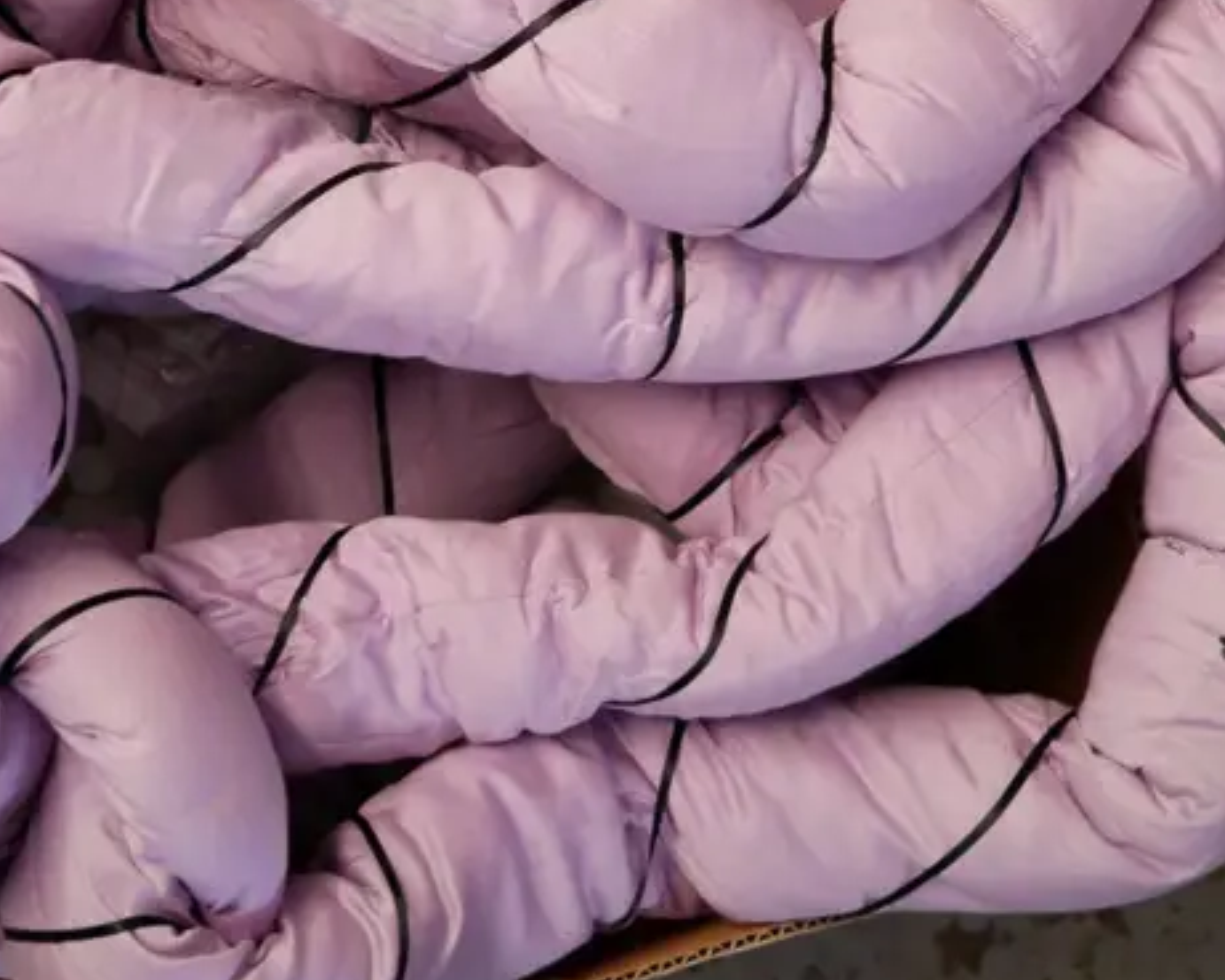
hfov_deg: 24.4
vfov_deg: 18.9
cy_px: -101
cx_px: 454
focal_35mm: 78
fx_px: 2829
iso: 1600
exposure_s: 1/60
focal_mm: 18
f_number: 3.9
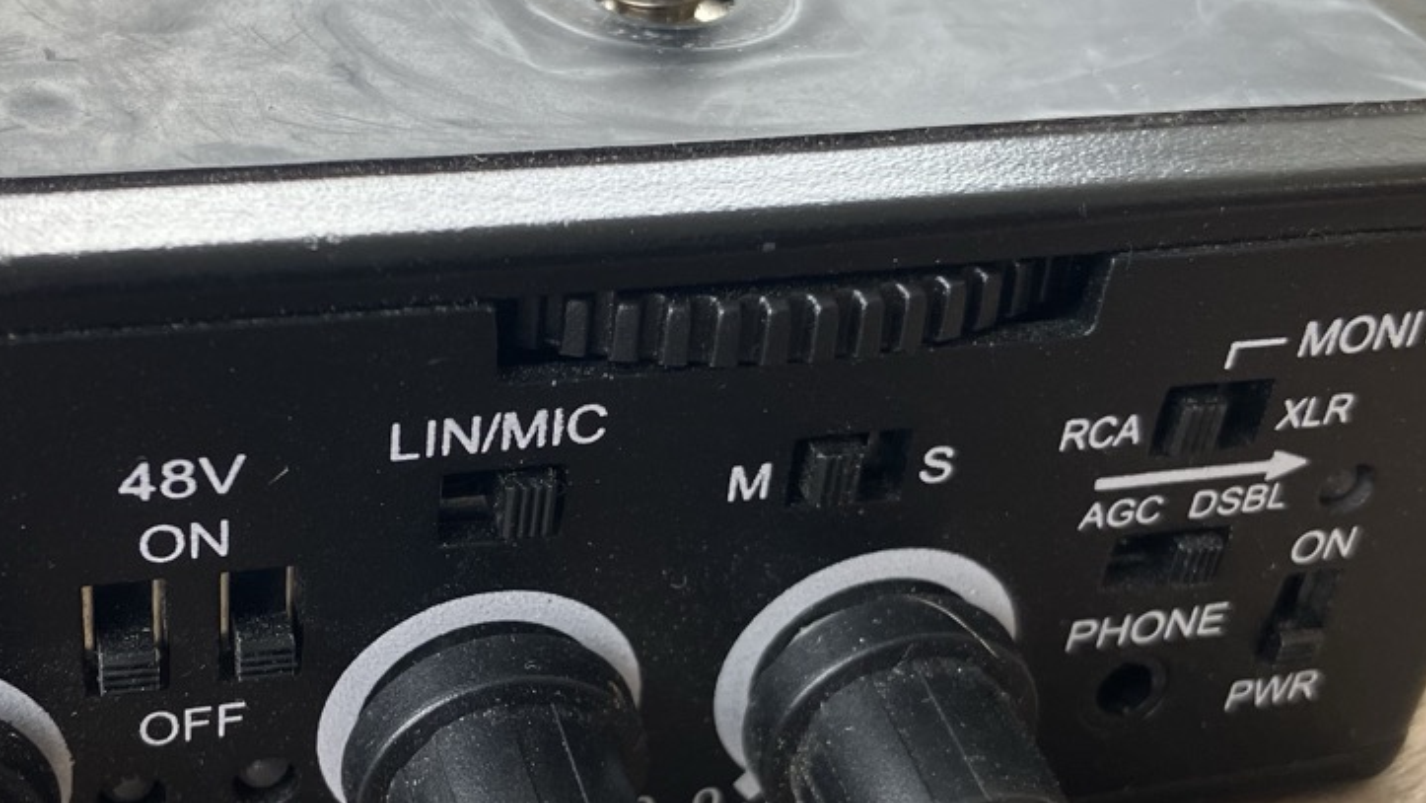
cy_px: 460
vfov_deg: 22.2
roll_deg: -5.9
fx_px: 2042
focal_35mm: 54
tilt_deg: -35.9
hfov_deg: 38.2
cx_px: 523
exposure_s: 1/100
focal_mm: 3.99
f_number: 1.8
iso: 32
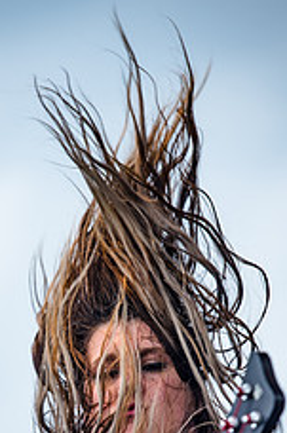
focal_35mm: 356
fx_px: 4276
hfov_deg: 3.8
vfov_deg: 5.8
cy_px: 424
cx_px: 100
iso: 200
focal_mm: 180
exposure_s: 1/640
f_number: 4
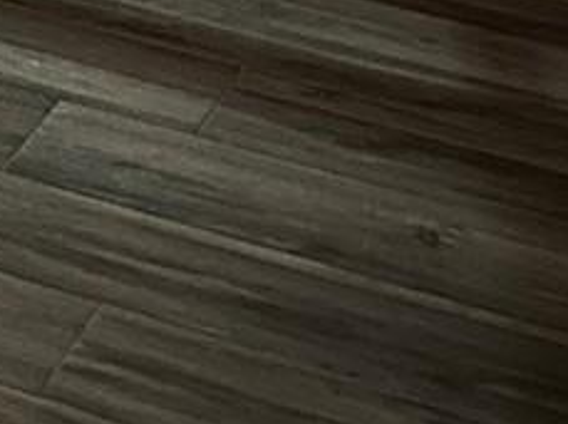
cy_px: -506
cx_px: -454
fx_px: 2982
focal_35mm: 182
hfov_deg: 10.3
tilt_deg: -18.6
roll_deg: +0.0
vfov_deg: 7.7
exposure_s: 1/9
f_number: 1.5
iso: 800
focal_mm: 5.7
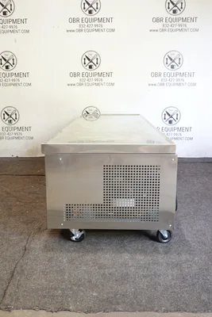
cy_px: 158
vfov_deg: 48.4
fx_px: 353
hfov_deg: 33.4
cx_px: 106
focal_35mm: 40
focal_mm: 14.99
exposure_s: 1/8
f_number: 4
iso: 160
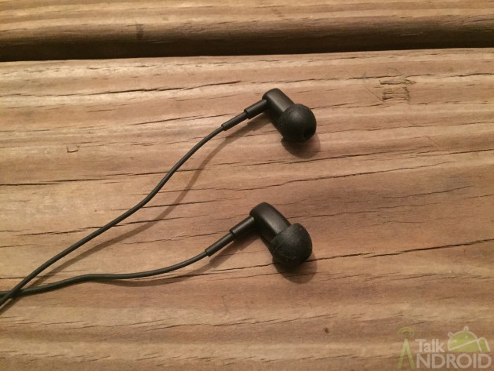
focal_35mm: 29
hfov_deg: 61.6
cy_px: 186
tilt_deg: -67.6
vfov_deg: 48.3
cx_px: 247
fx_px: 414
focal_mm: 4.15
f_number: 2.2
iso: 640
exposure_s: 1/15
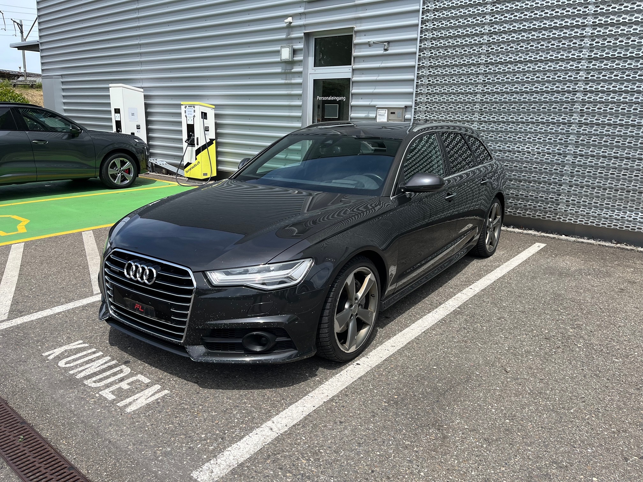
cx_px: 322
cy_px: 241
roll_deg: +0.0
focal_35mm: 26
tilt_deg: -10.8
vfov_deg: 53.1
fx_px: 483
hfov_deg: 67.3
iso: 50
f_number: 1.6
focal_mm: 5.1
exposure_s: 1/2688
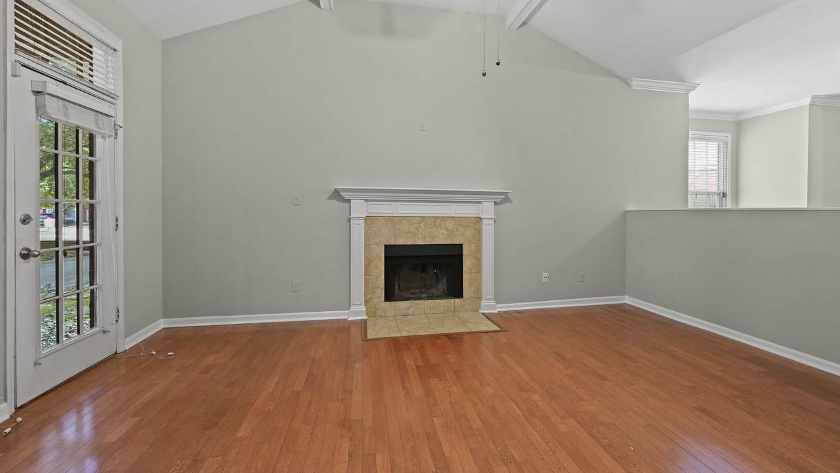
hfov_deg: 103.0
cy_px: 227
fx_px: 334
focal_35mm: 15
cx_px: 426
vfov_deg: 70.5
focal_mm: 14
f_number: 14
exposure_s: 13
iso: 200
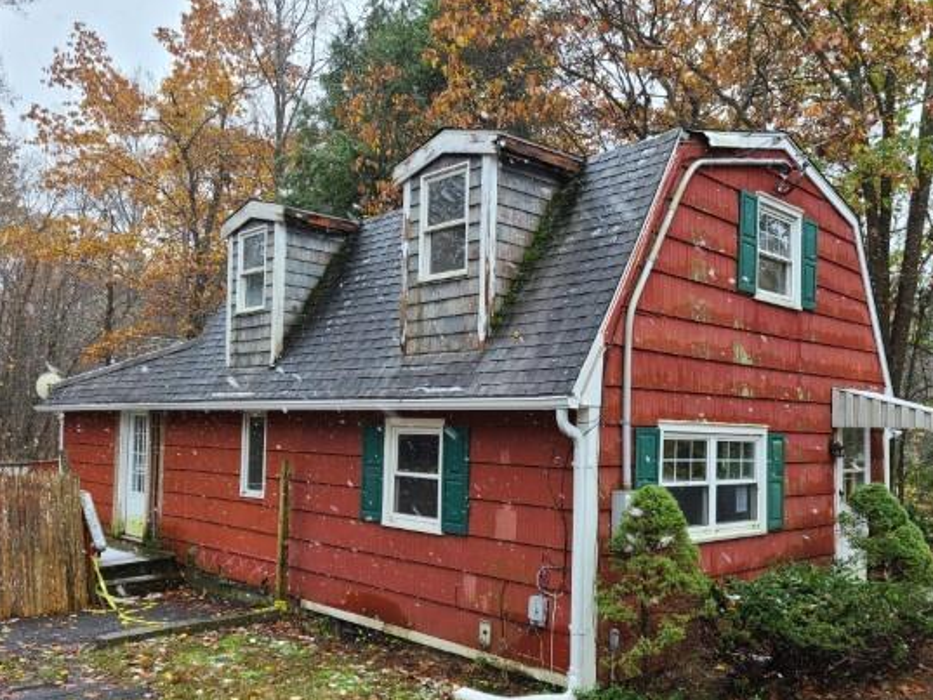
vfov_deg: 45.3
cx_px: 497
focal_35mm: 31
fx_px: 836
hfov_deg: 58.3
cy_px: 400
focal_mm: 5.4
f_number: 1.8
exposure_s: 1/206
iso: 40
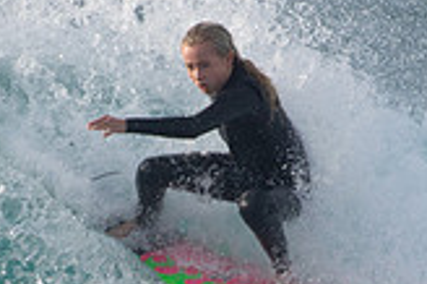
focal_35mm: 2655
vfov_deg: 0.5
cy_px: 322
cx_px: 172
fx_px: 31459
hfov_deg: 0.8
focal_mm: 500
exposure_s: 1/2000
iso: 450
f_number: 5.6
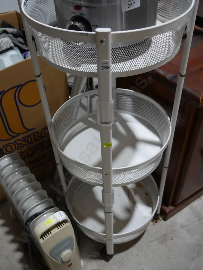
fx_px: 281
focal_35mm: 36
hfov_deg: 39.7
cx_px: 102
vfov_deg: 51.3
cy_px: 135
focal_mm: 18
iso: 200
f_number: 4
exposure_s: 1/80
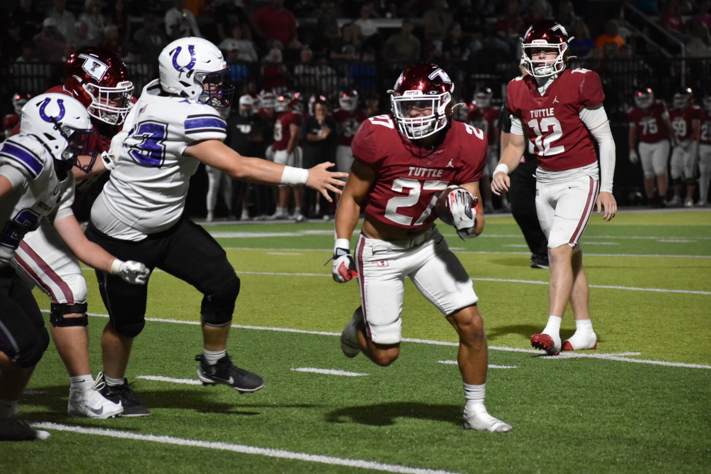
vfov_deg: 6.3
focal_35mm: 218
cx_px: 356
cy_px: 237
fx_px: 4295
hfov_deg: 9.5
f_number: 4.8
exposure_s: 1/500
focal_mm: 145
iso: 4000
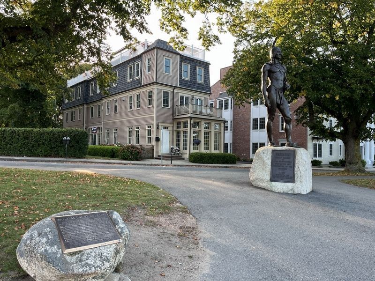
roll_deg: -0.7
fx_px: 282
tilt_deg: +3.4
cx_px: 188
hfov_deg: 67.3
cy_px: 140
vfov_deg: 53.1
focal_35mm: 26
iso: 50
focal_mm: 5.1
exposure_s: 1/298
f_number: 1.6
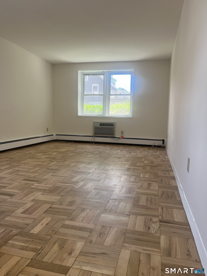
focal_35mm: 26
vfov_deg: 67.3
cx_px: 104
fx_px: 207
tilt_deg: -6.8
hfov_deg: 53.1
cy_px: 138
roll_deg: -1.2
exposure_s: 1/122
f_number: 1.6
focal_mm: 5.1
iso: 64
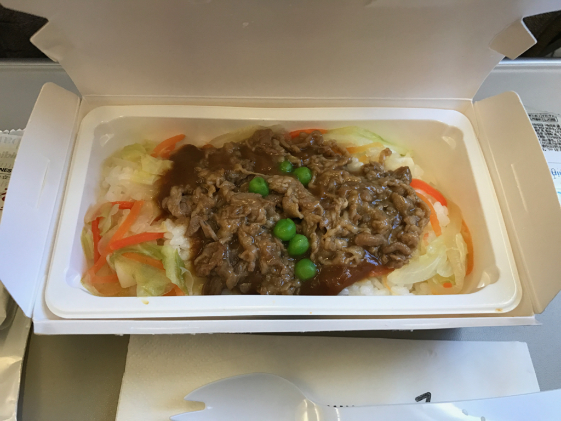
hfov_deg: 63.4
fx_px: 454
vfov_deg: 49.7
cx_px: 280
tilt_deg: -59.2
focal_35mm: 28
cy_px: 210
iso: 40
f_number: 1.8
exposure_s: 1/33
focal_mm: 3.99
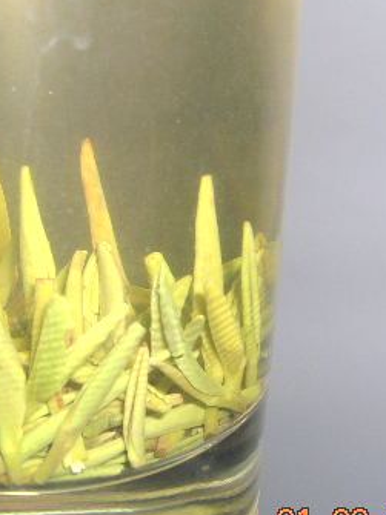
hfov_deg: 22.5
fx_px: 967
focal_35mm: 65
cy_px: 229
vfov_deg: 29.8
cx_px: 135
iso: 50
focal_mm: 5.7
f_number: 4.9
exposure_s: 1/60.1
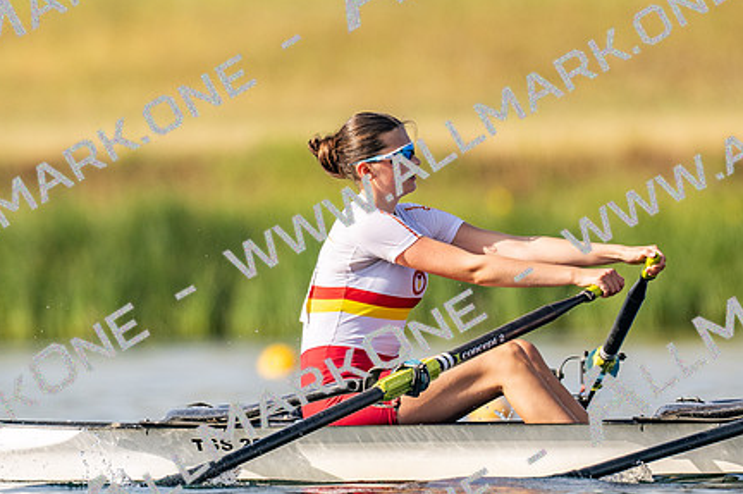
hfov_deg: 1.7
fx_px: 24924
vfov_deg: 1.1
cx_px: 435
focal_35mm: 1209
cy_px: 284
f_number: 4
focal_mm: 600
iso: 160
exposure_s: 1/2500
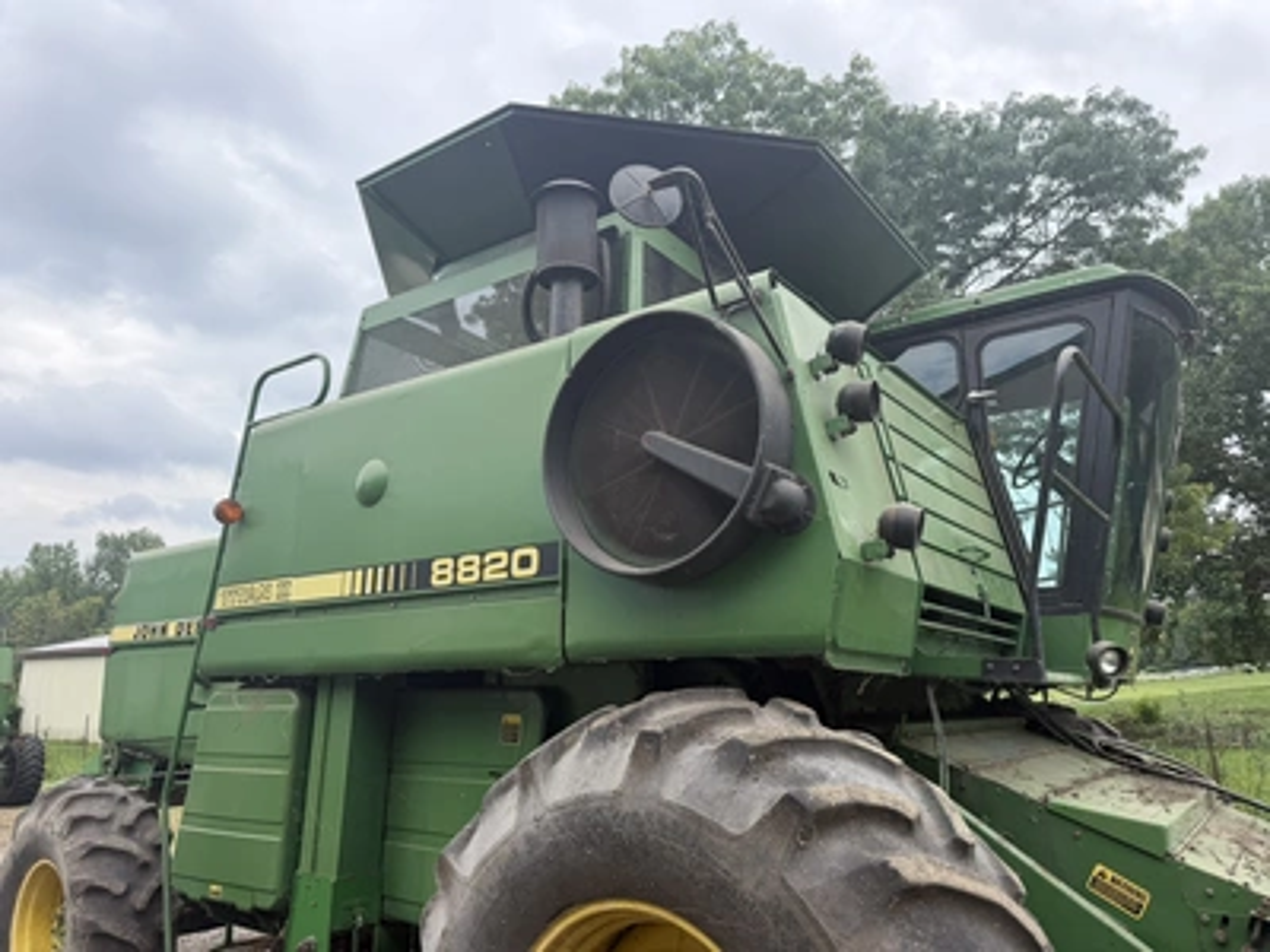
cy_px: 476
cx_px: 635
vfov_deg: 56.8
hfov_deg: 71.6
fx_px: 881
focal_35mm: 24
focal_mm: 6.76
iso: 100
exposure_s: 1/1812
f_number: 1.78
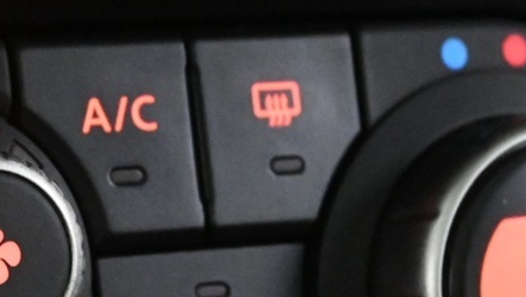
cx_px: -84
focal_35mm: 196
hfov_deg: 10.8
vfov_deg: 6.2
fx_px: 2739
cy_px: 364
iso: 5000
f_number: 4.8
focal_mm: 29
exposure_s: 1/25
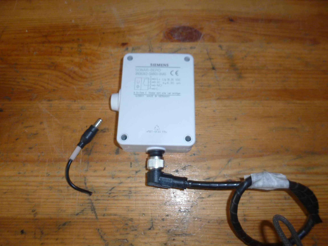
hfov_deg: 69.4
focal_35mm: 25
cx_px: 164
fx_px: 237
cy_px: 123
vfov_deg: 54.9
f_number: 3.1
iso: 100
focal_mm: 4.5
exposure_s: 1/60
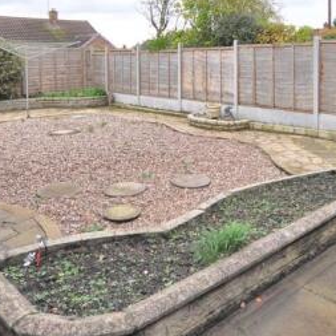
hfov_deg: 49.3
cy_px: 53
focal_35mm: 33
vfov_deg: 46.3
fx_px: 362
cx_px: 209
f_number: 4.5
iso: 400
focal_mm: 10
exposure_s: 1/80
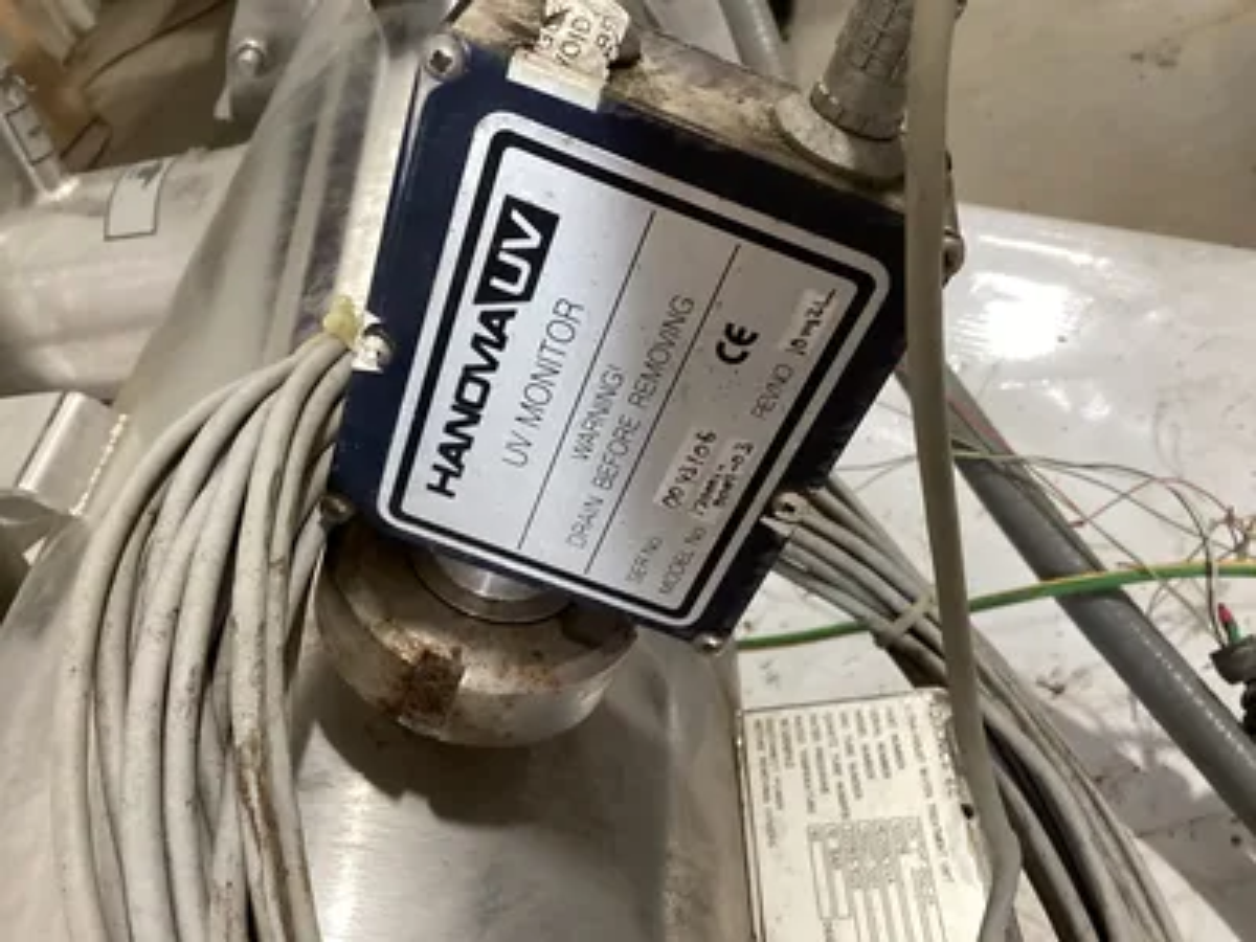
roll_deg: +23.2
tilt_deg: -40.8
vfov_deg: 45.4
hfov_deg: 58.4
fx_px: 1125
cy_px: 471
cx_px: 628
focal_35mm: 31
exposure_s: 1/50
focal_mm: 3.3
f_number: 2.4
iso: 250
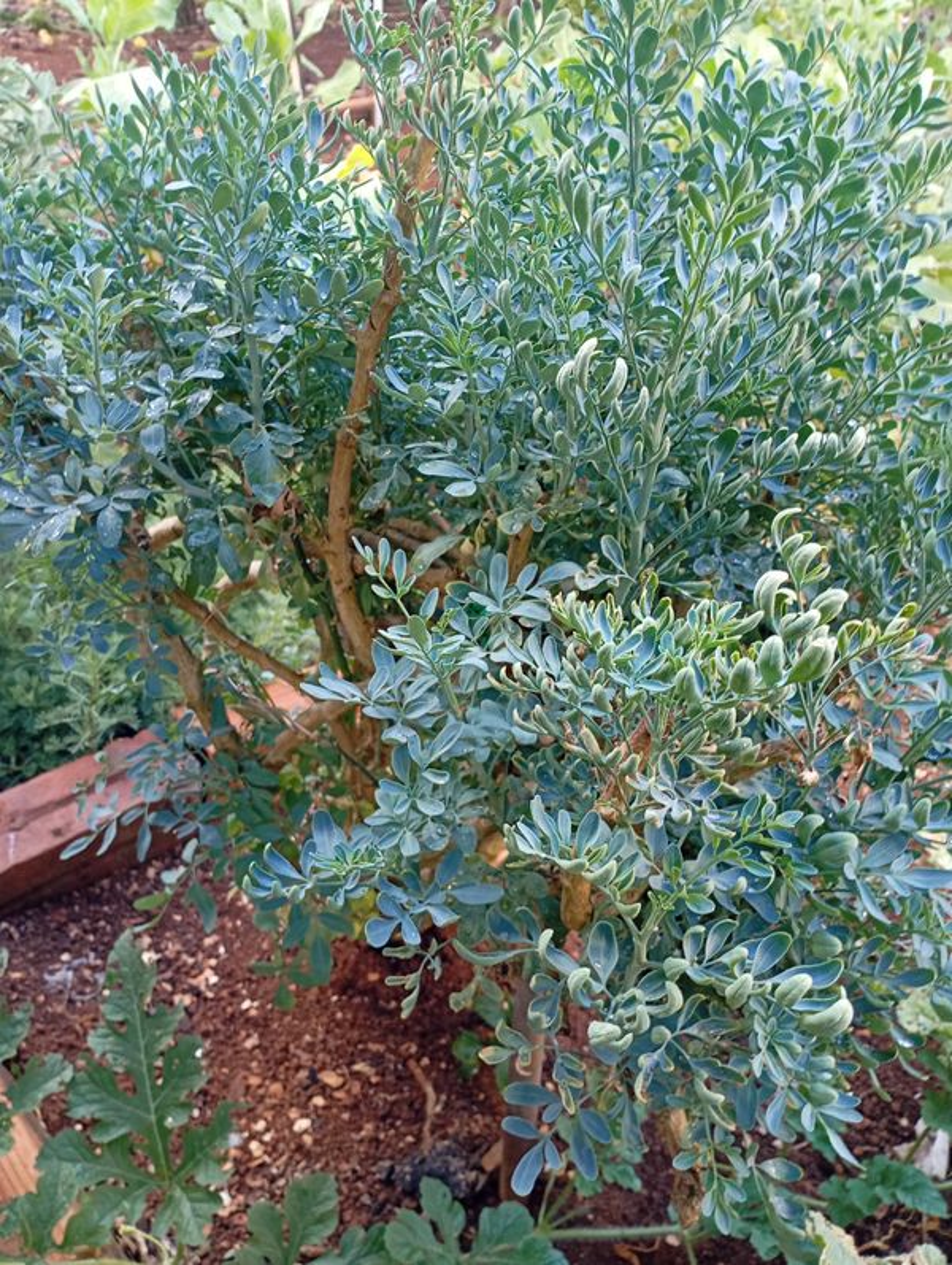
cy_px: 632
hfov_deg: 49.9
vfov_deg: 63.4
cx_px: 476
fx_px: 1024
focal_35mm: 28
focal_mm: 4.27
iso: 207
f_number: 1.8
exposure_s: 1/33.3
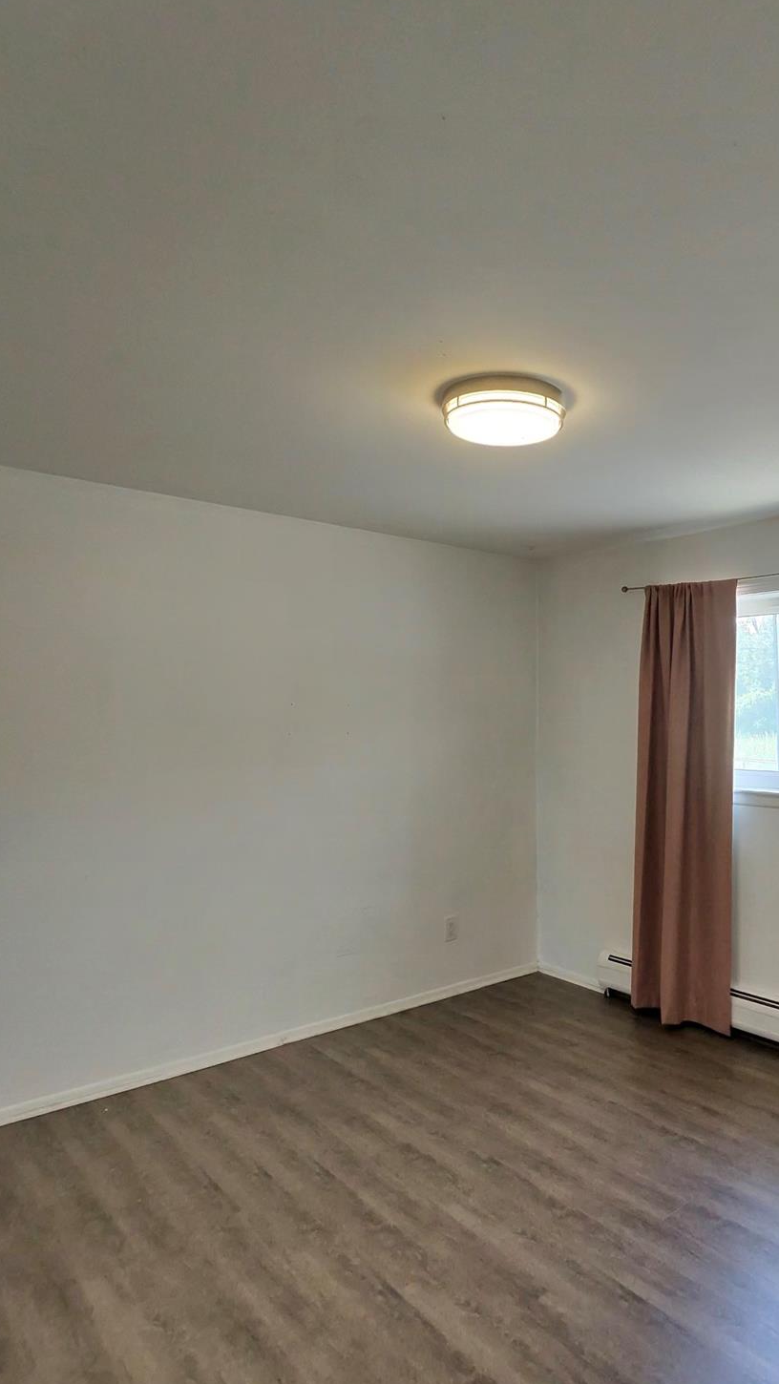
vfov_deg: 102.9
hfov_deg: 68.3
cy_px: 663
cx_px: 528
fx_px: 551
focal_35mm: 15
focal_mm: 2.24
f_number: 2.2
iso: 63
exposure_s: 1/59.9
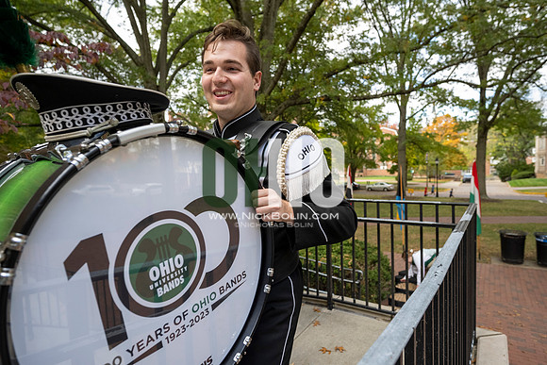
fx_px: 312
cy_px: 182
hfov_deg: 82.6
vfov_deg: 60.7
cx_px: 274
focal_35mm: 20
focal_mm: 20.5
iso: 1000
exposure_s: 1/1000
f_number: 4
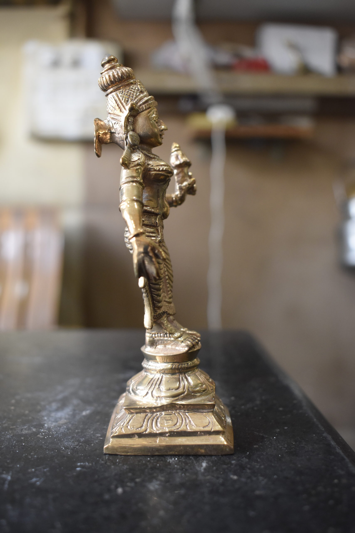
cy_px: 266
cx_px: 178
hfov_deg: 36.9
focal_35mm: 36
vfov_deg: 53.1
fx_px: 532
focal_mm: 24
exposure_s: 1/60
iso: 1100
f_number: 4
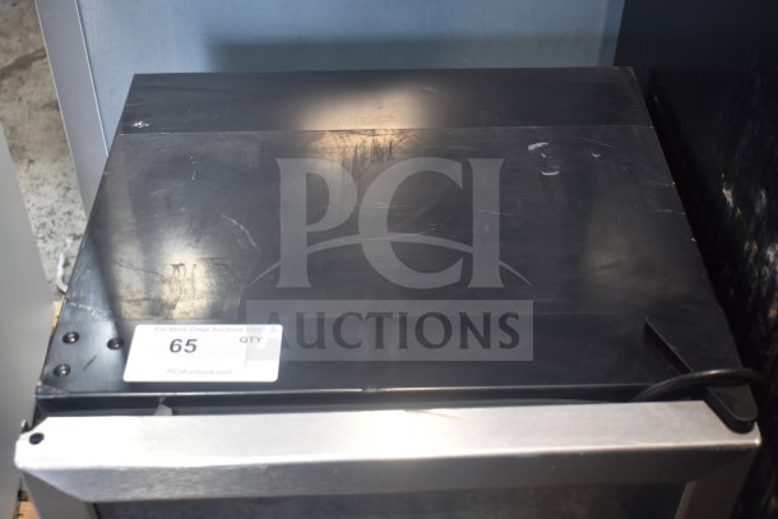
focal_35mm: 45
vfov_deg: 29.9
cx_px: 389
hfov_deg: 43.6
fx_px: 973
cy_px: 260
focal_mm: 30
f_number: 4.2
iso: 720
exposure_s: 1/50
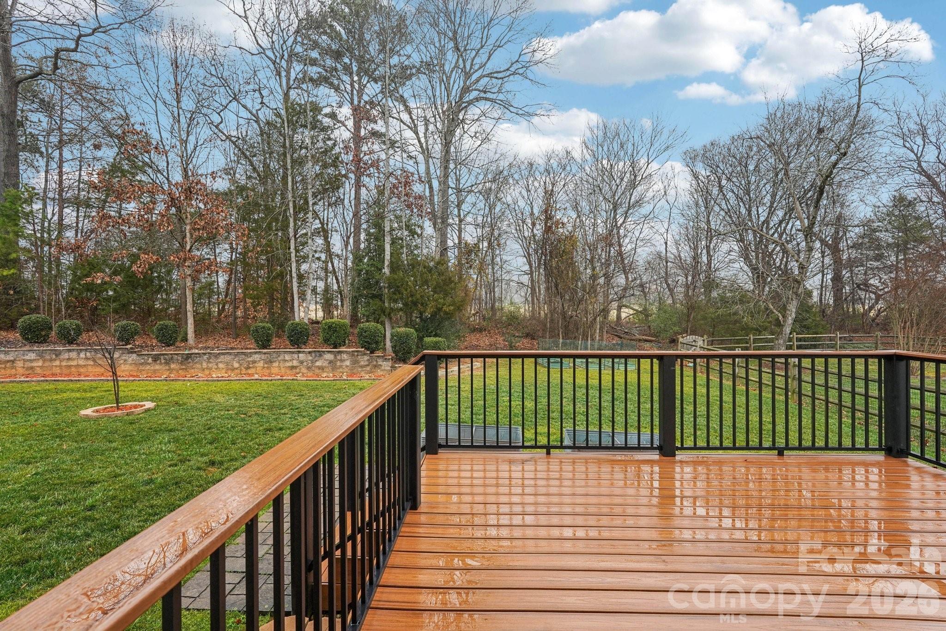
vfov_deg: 72.0
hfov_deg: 95.0
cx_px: 473
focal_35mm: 16
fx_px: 434
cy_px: 316
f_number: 8
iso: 400
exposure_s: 1/80
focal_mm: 16.5
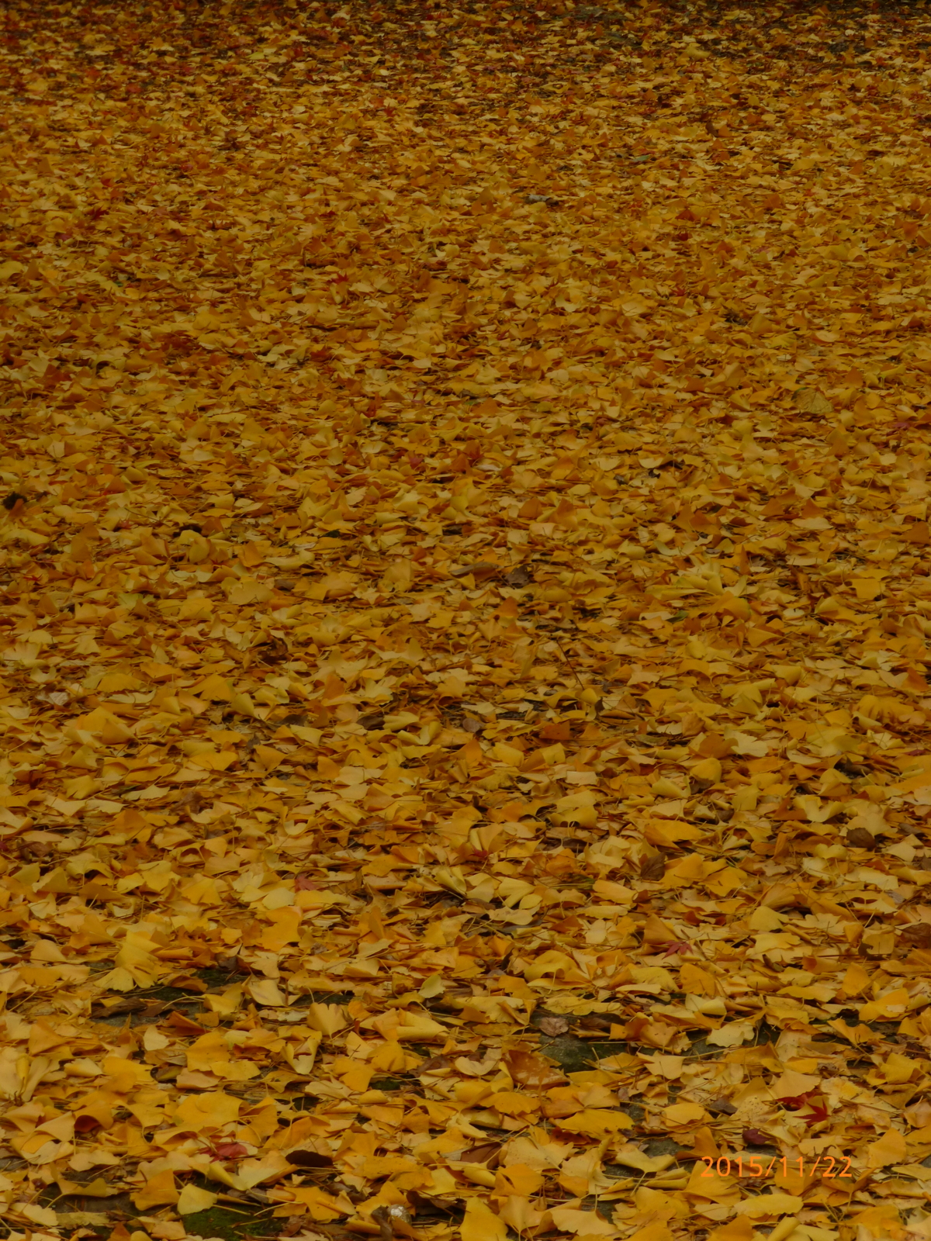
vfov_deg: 17.1
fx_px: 4124
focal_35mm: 115
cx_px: 466
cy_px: 620
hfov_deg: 12.9
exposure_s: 1/100
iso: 100
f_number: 5.3
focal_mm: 20.6
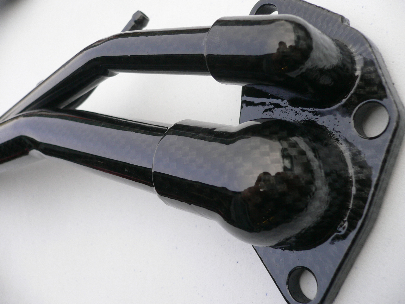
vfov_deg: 40.7
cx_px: 202
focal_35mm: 35
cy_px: 152
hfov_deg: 52.6
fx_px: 409
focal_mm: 5.8
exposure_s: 1/80
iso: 100
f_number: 2.8
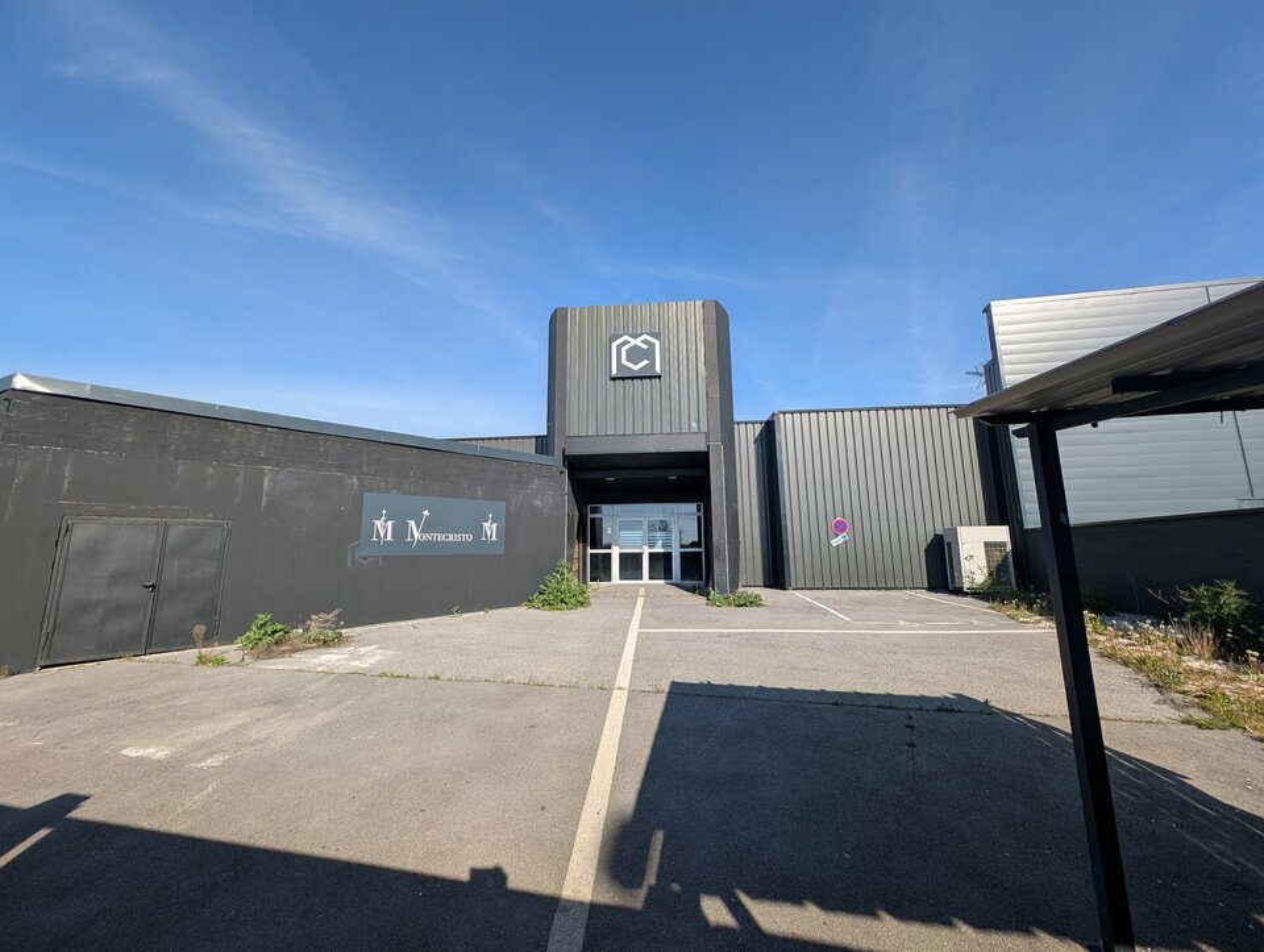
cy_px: 476
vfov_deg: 94.6
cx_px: 632
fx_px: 439
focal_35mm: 12
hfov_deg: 110.5
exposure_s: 1/1555
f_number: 1.95
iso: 37
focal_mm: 2.23
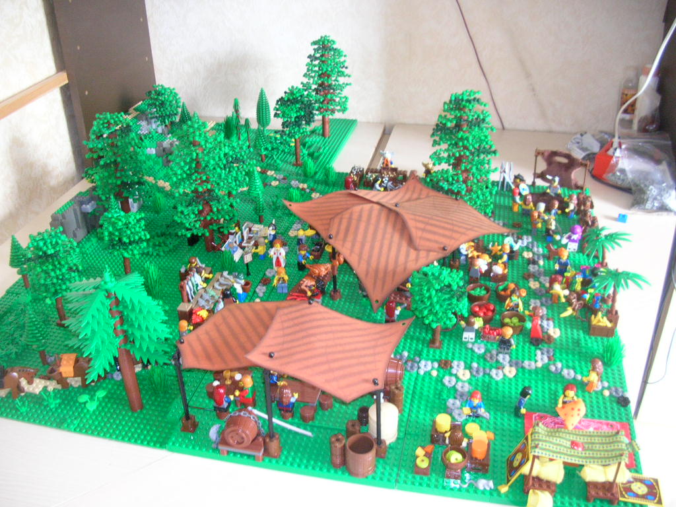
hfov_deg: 52.6
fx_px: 683
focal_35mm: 35
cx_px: 338
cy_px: 254
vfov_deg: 40.7
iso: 181
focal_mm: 5.8
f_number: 2.8
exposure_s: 1/5.9
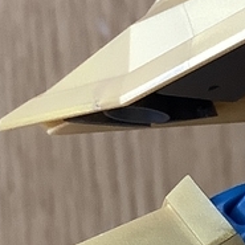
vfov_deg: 9.8
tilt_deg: -8.6
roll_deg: -1.7
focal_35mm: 178
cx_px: 478
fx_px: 1425
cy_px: 97
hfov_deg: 9.3
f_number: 2.4
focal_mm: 3.3
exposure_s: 1/60
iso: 100
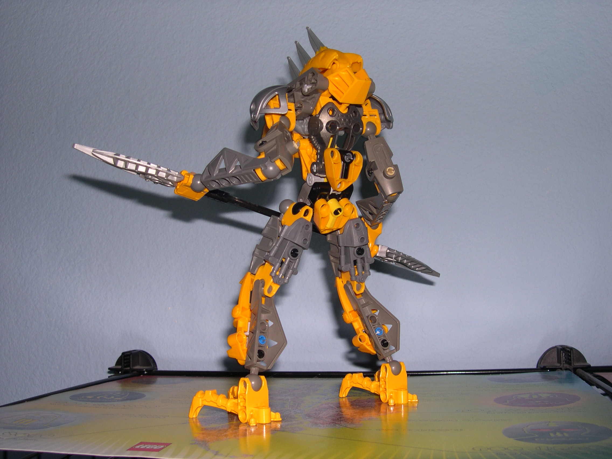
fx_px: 672
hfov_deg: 49.0
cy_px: 230
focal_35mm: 38
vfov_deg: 37.7
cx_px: 306
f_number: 7.6
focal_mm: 8
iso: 100
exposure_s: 1/30
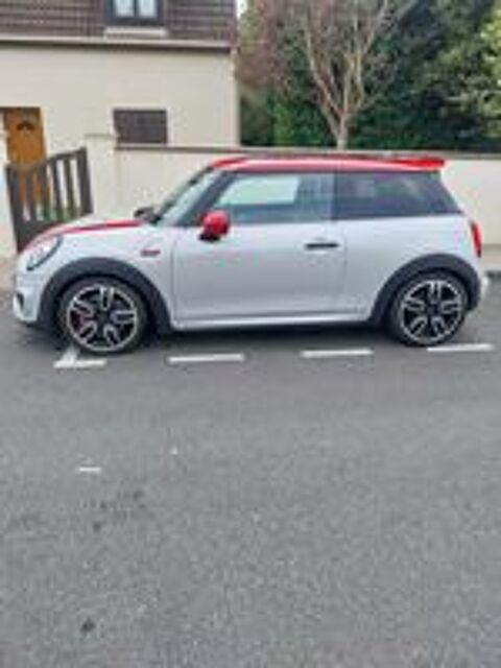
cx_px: 250
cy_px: 334
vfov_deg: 67.3
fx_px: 502
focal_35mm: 26
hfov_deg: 53.1
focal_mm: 4
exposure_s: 1/282
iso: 25
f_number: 1.8
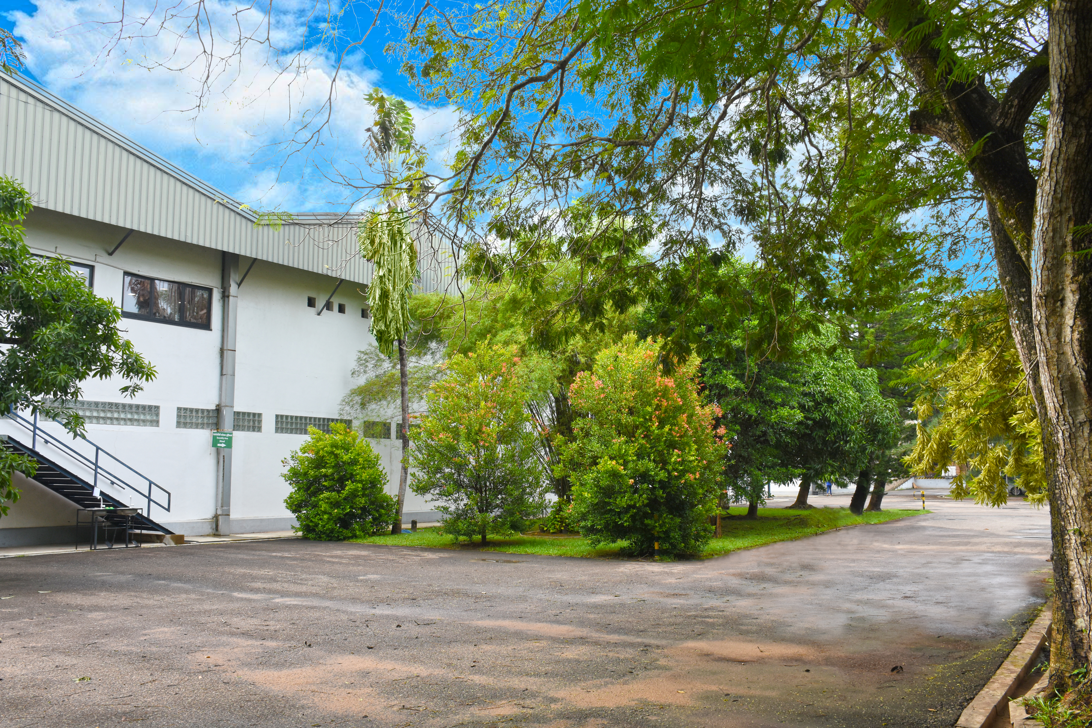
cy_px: 364
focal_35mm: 30
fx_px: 910
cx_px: 546
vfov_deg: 43.6
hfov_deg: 61.9
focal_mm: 20
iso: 320
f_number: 7.1
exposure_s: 1/160
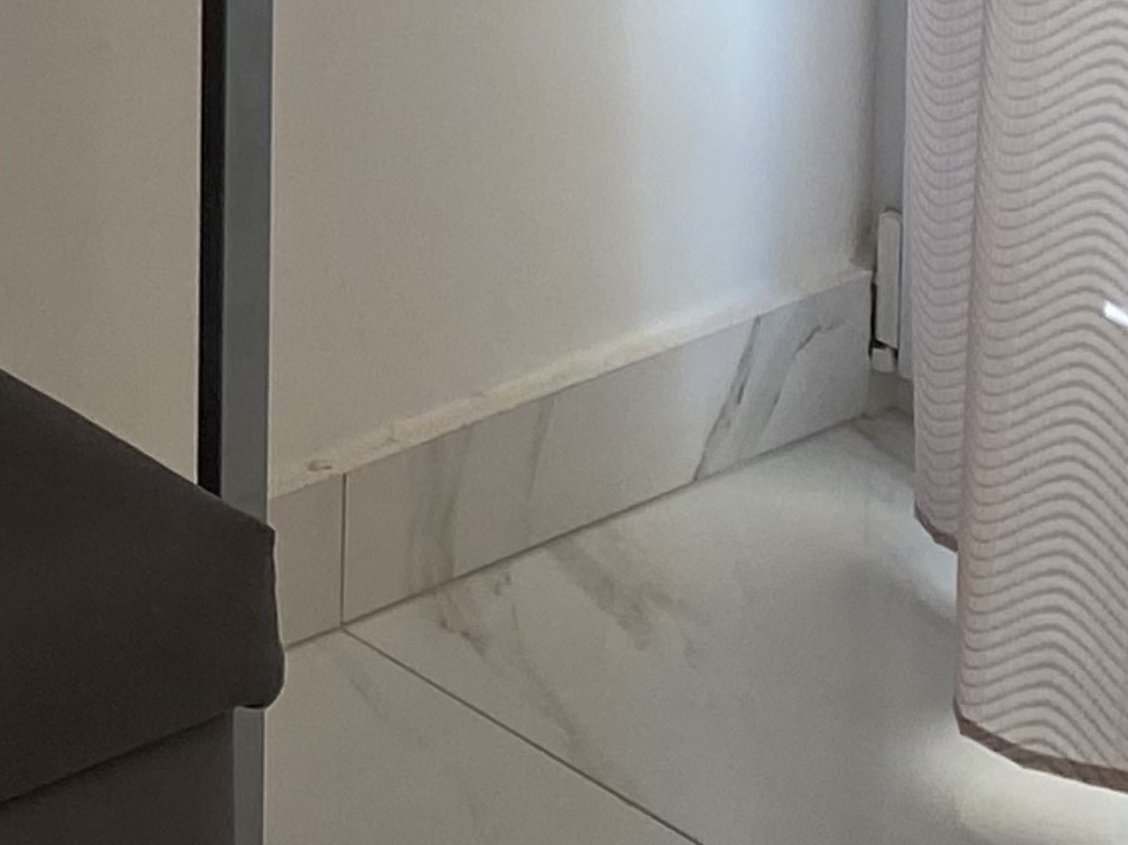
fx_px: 4887
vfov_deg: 8.9
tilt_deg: -8.2
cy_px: -1248
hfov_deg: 12.0
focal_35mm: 150
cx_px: -976
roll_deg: +0.7
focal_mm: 4.25
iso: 64
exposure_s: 1/100
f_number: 1.8
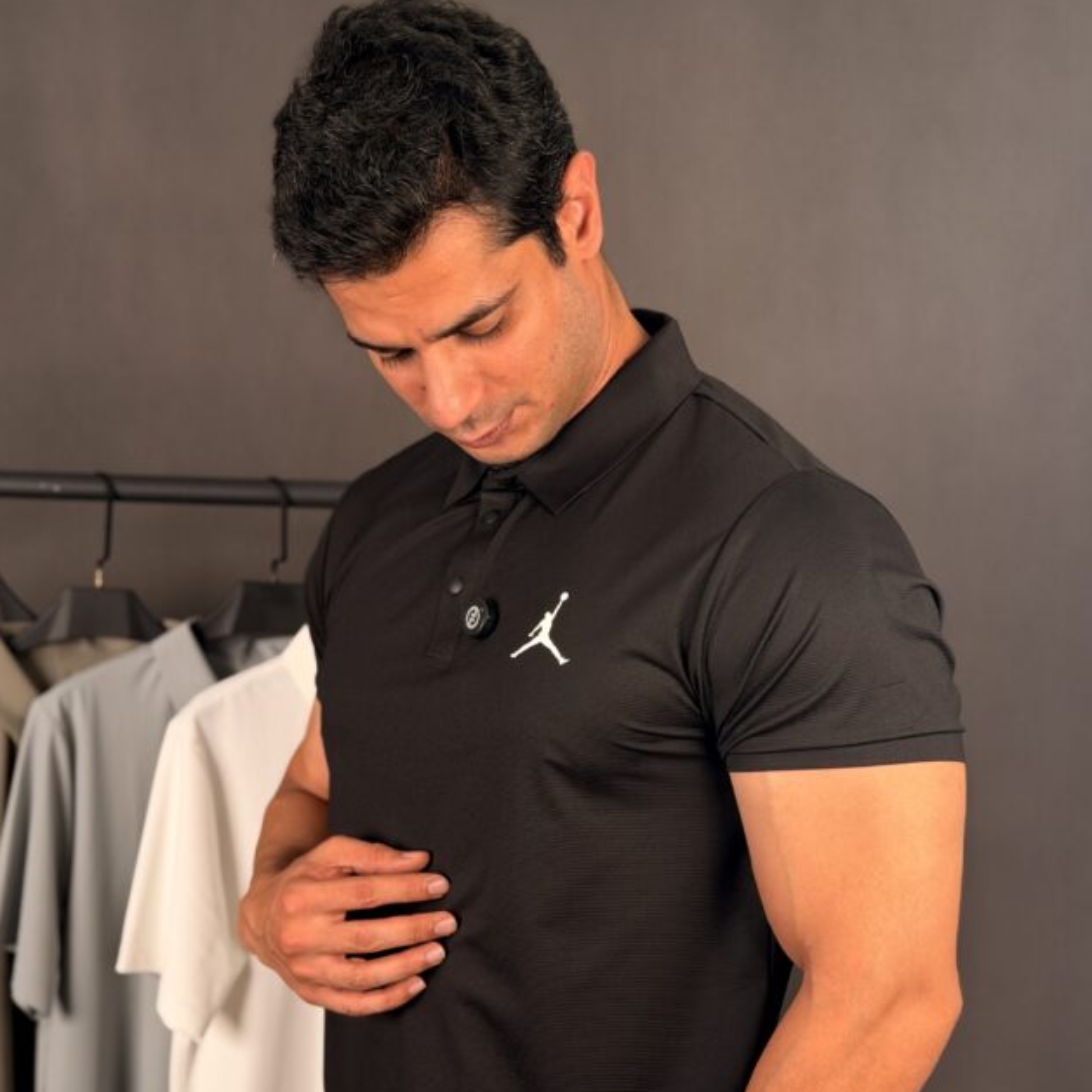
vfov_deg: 27.1
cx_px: 506
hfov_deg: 27.3
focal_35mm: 63
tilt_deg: -8.2
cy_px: 771
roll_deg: -2.0
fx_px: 2248
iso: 50
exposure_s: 1/121
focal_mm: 6.76
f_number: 1.78
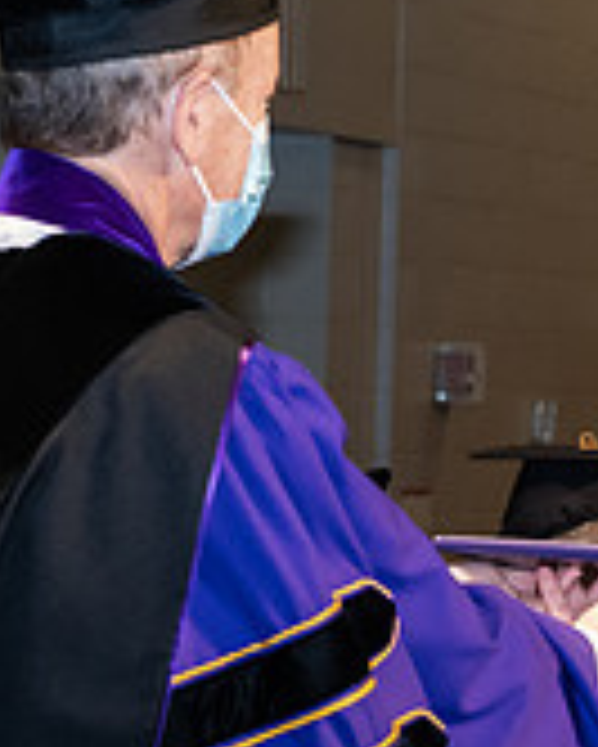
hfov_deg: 7.1
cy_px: 479
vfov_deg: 8.9
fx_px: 4774
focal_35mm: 216
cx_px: 607
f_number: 6.3
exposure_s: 1/200
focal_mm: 66
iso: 1600
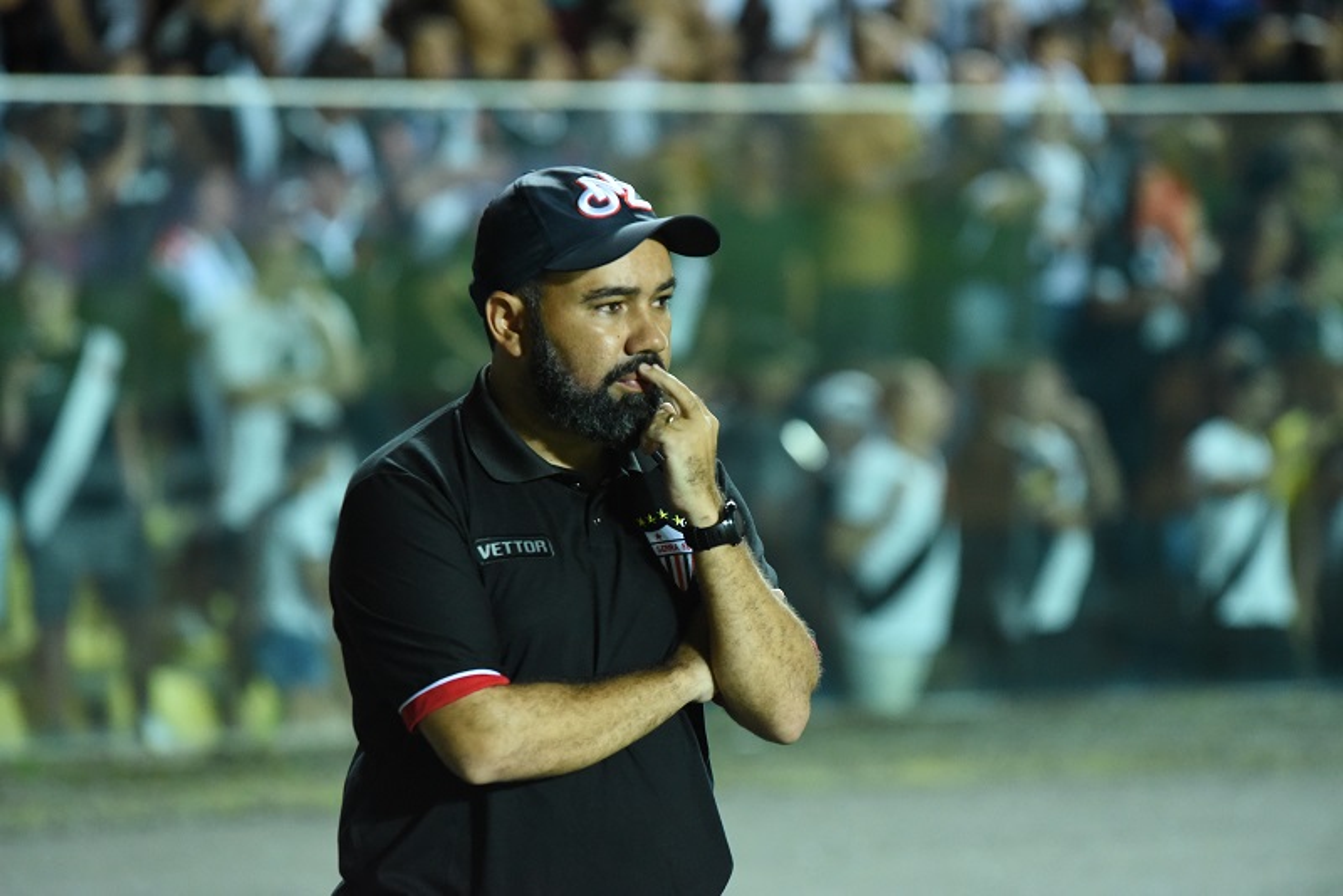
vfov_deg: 6.9
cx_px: 672
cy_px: 448
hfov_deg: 10.3
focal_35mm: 200
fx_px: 7463
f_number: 3.5
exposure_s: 1/1000
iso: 8000
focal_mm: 200
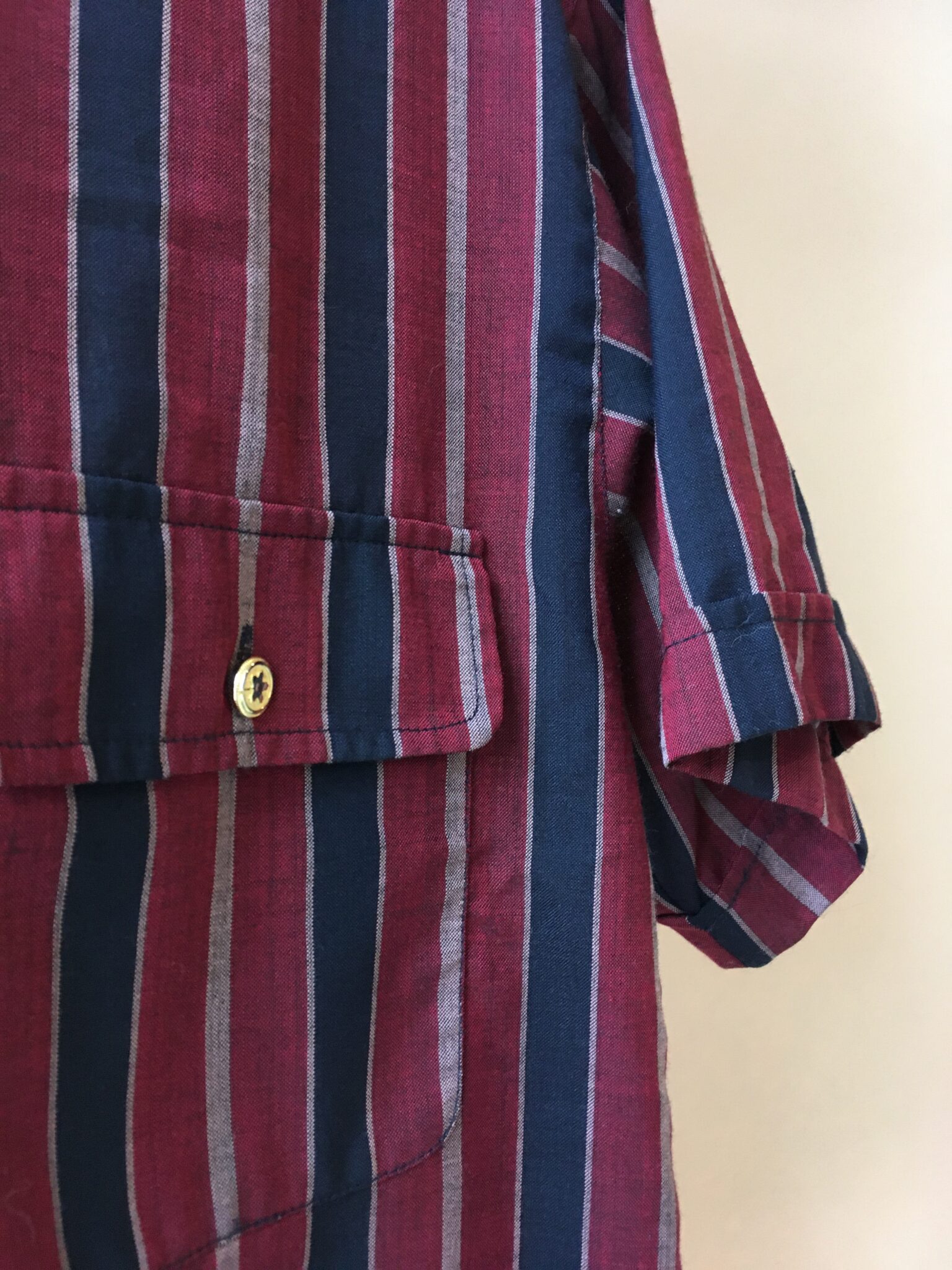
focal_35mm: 29
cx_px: 476
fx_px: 1063
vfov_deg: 61.7
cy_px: 635
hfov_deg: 48.2
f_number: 2.2
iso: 200
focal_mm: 4.15
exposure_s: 1/24
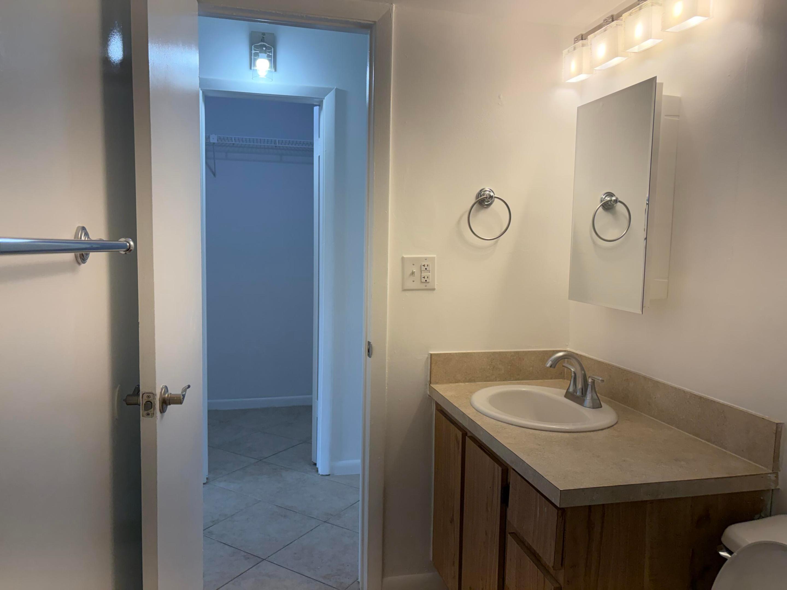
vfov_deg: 53.1
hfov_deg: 67.3
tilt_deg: -4.7
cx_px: 394
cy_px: 295
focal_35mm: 26
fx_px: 591
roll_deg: -1.0
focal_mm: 5.96
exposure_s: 1/232
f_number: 1.6
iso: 125
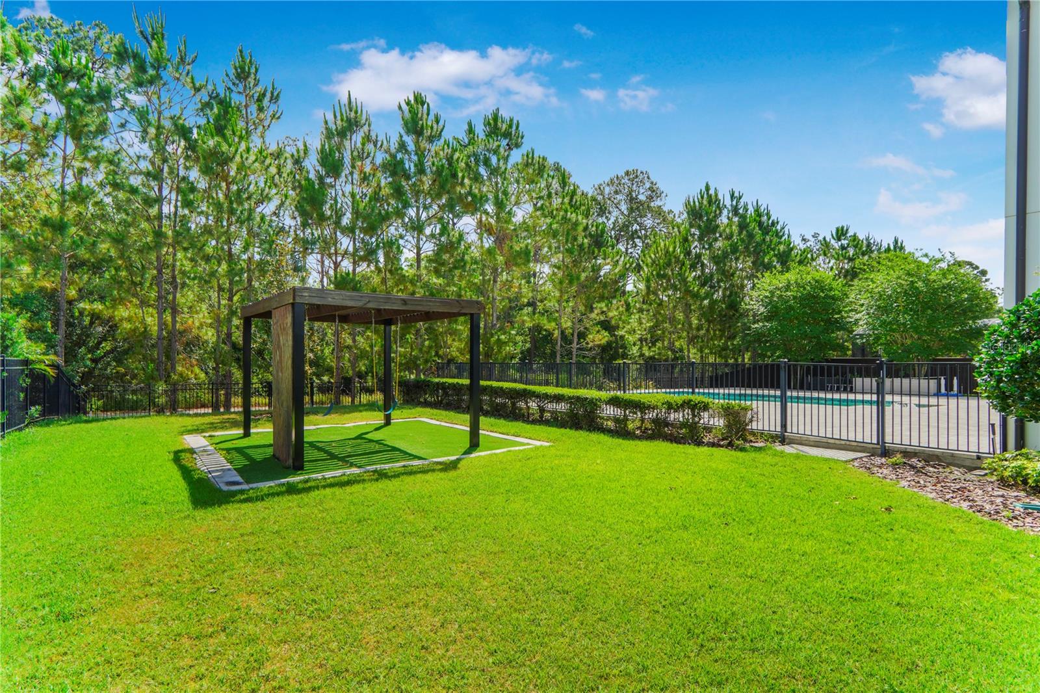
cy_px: 346
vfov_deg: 67.4
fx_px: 520
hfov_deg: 90.0
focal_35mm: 18
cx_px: 520
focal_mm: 12
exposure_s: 1/250
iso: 100
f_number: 5.6
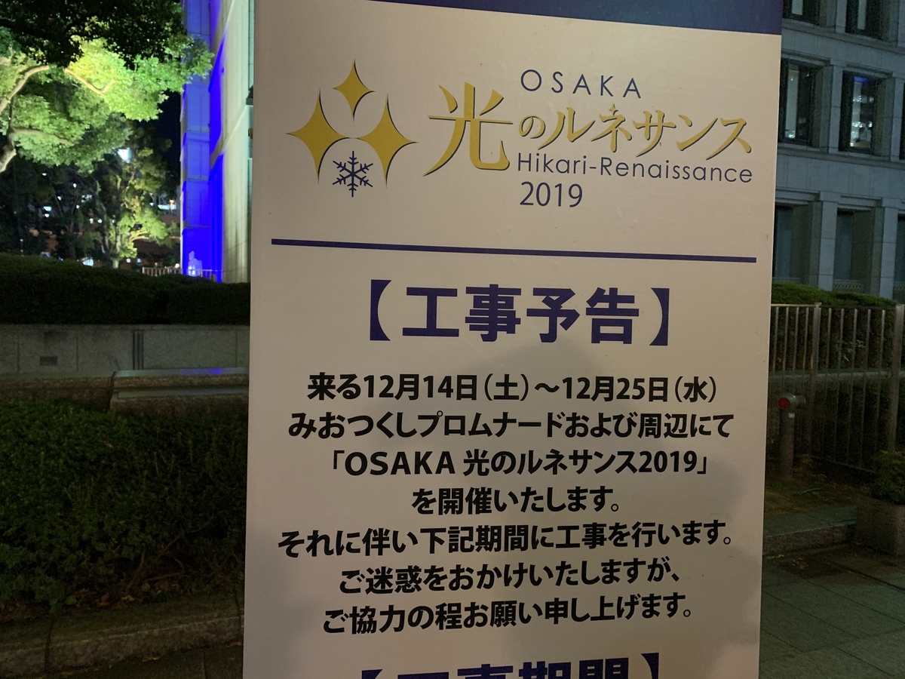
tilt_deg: -4.4
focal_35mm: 26
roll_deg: -1.0
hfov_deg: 67.3
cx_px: 452
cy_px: 340
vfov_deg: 53.1
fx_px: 680
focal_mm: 4.25
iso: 640
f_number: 1.8
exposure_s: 1/30
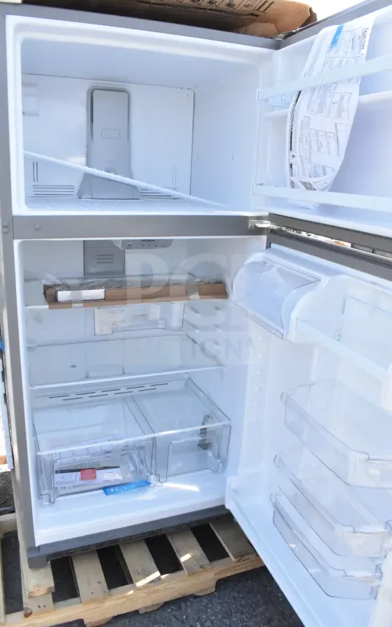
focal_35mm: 28
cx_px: 186
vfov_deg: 66.5
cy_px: 309
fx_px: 479
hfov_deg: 44.5
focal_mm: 18
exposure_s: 1/1000
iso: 6400
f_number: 16
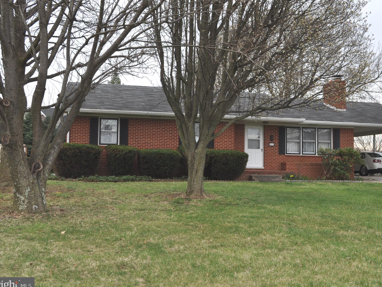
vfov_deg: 36.0
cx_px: 208
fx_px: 441
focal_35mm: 40
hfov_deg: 46.7
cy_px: 146
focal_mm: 24
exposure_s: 1/200
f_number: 7.1
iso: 200
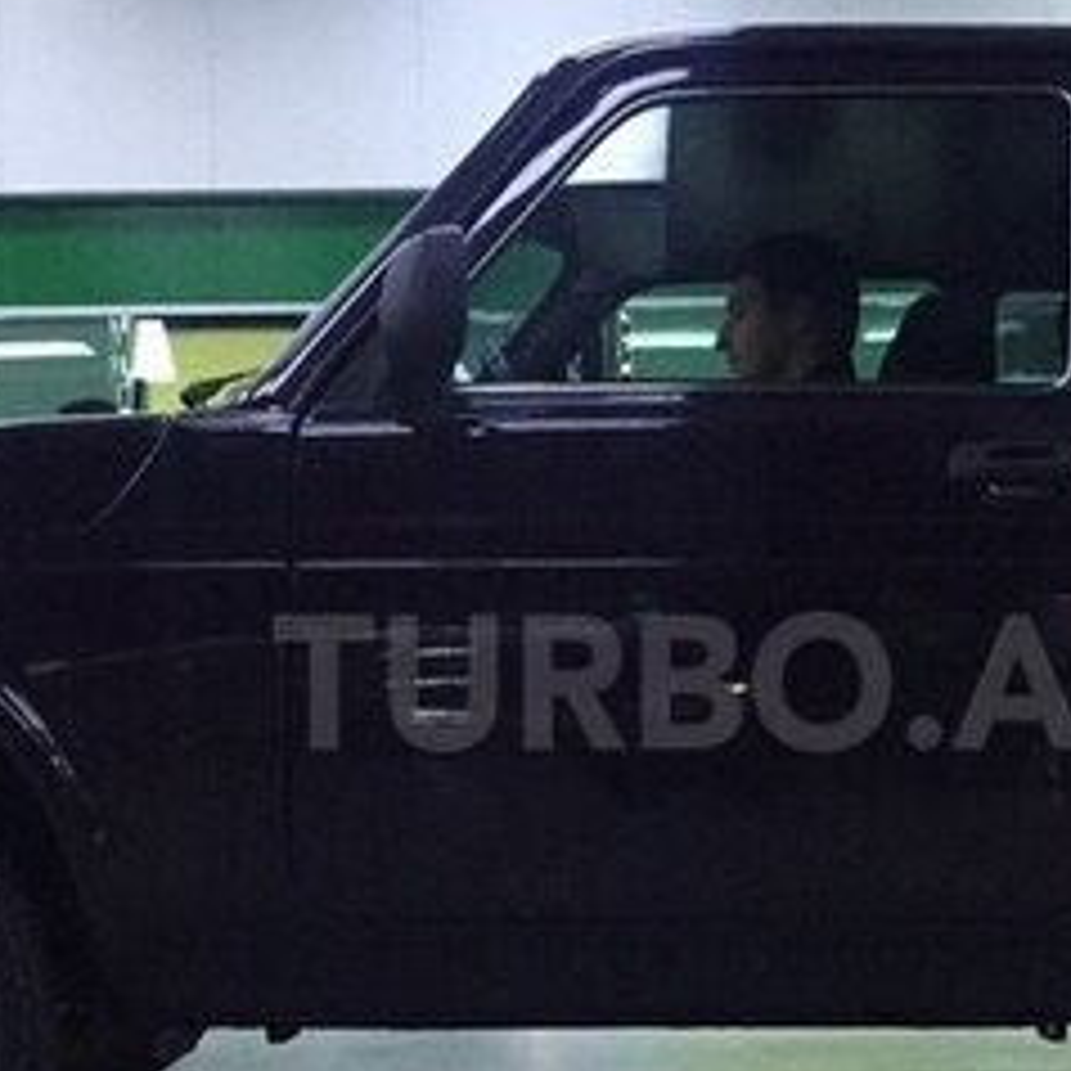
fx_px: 2485
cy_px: 682
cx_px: 734
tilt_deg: +0.1
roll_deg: +0.3
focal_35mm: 71
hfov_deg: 24.2
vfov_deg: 24.2
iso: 250
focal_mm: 4.15
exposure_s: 1/25
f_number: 2.2
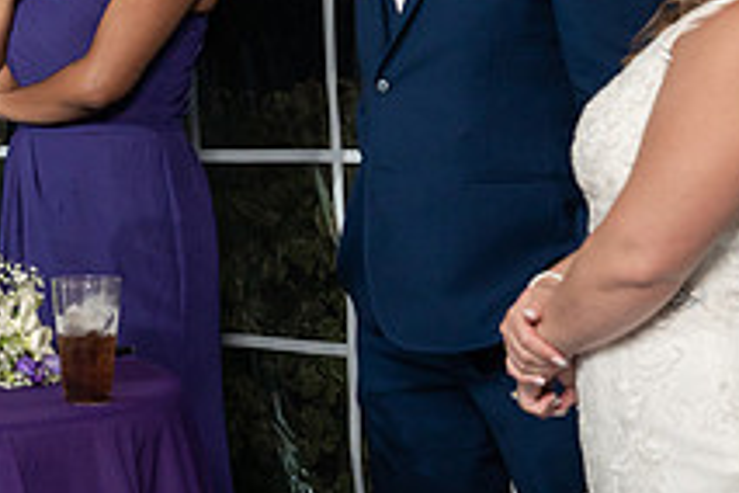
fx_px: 2607
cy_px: 36
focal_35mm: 127
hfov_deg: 15.8
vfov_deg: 10.7
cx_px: -42
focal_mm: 46
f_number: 5.6
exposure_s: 1/200
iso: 1600
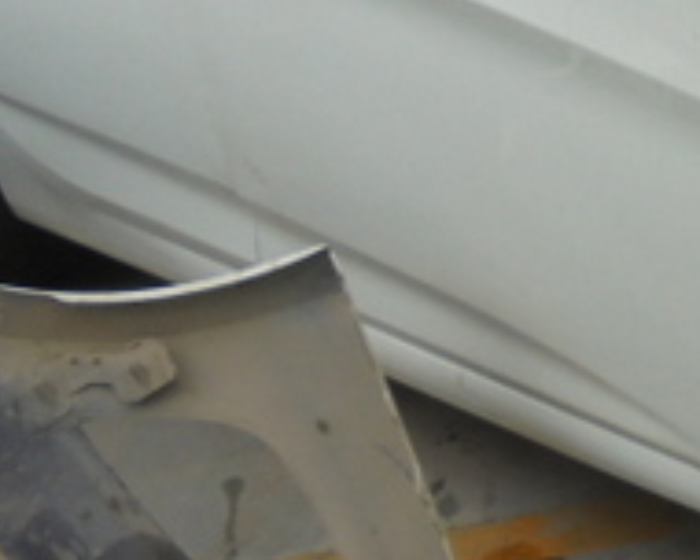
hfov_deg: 20.4
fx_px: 1657
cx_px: 1050
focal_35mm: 80
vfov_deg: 18.9
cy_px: 63
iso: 100
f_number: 3.5
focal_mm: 4.6
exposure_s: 1/160
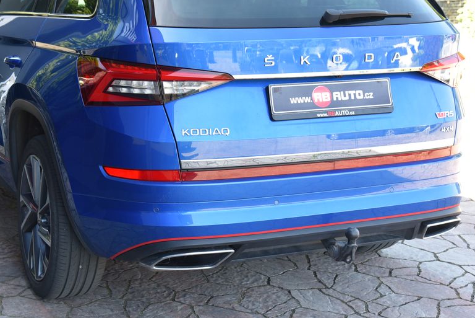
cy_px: 107
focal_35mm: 64
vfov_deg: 21.2
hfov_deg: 31.3
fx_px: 845
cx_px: 183
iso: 500
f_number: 5
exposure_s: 1/100
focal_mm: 48
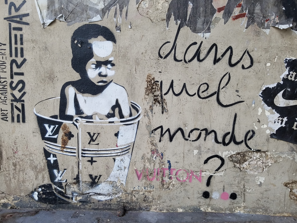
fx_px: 232
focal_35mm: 27
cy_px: 112
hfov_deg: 65.3
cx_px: 148
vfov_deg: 51.4
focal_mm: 4.25
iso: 50
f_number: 1.7
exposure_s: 1/295
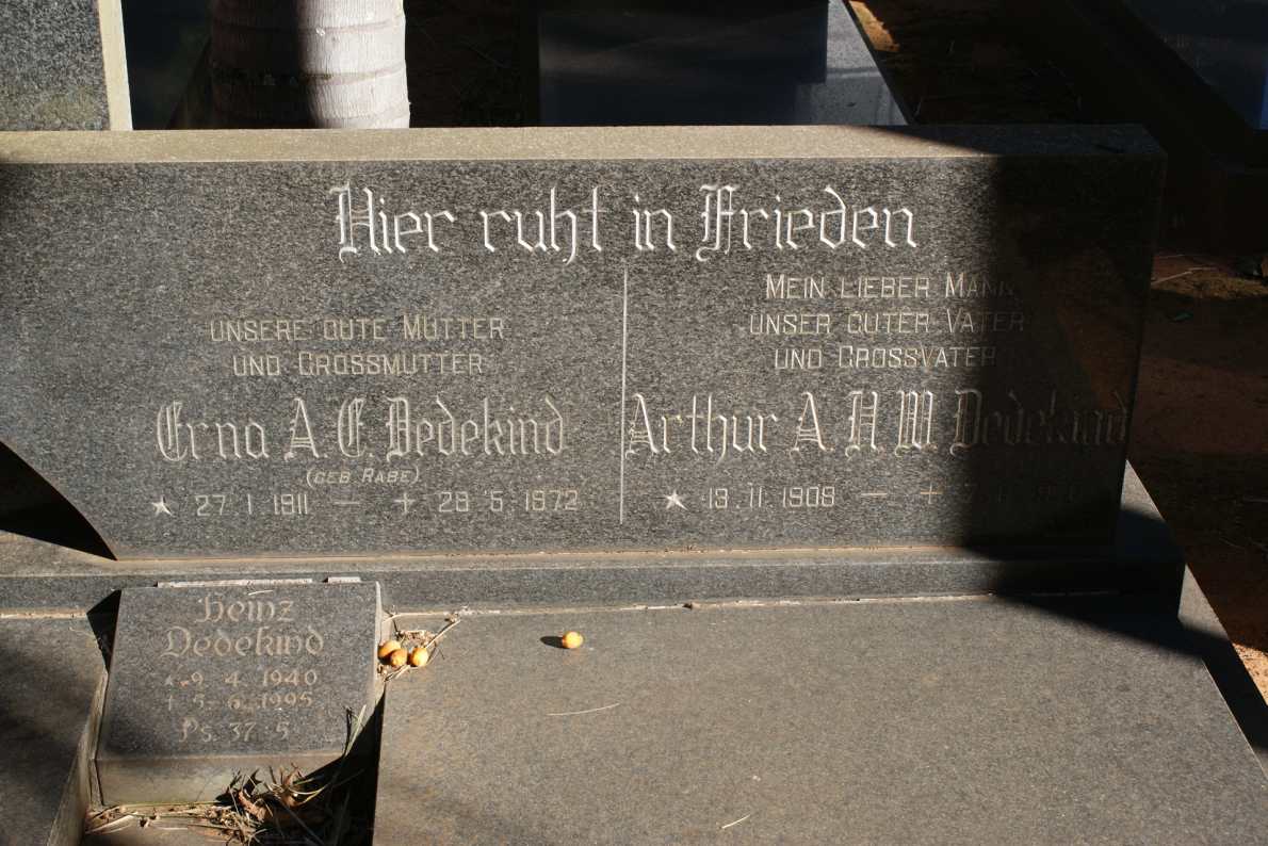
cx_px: 634
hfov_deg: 33.4
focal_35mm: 60
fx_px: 2114
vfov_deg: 22.6
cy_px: 423
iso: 100
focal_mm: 40
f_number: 8
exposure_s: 1/125
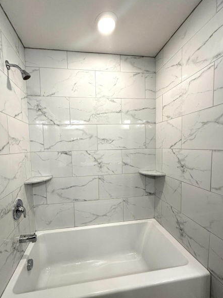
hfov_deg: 77.8
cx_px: 101
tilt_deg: -3.2
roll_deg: +1.6
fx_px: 138
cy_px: 156
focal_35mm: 16
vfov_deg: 94.5
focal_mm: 2.22
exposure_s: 1/120
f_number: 2.2
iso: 200
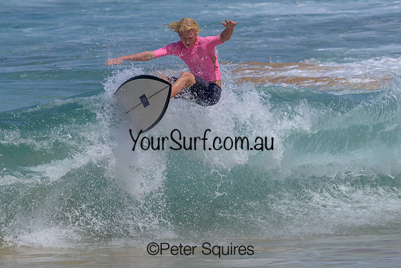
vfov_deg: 2.9
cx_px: 208
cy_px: 96
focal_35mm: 473
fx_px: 5267
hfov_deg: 4.4
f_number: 11
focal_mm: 350
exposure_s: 1/2000
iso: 450
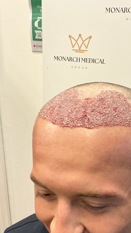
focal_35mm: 47
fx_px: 290
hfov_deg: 25.3
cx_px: 85
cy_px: 121
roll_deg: -0.8
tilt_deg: -18.8
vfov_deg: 43.7
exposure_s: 1/50
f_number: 1.8
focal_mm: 3
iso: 200
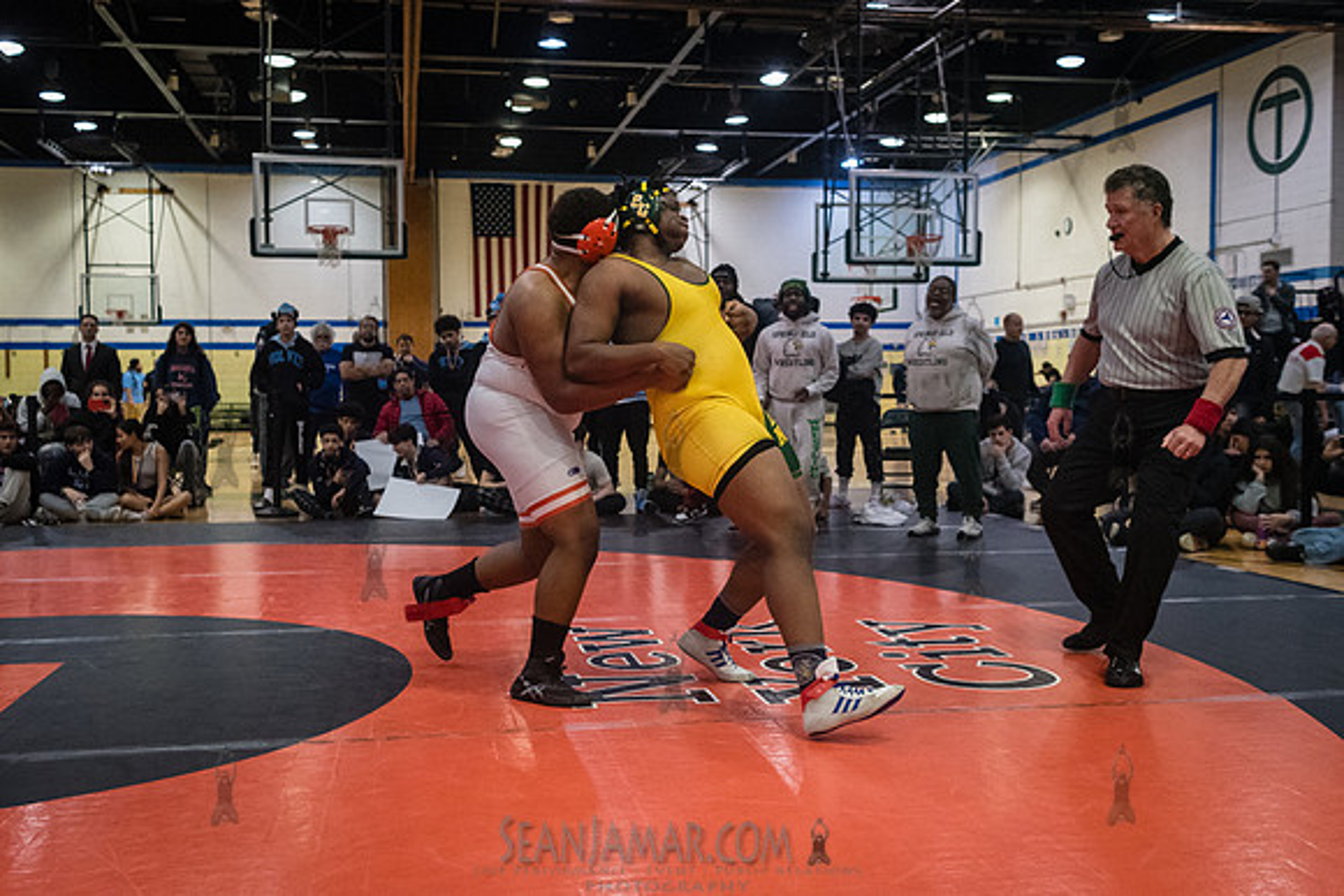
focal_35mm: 37
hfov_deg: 52.3
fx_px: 1369
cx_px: 654
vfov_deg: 36.3
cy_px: 449
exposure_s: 1/500
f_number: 4
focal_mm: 35
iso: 8000
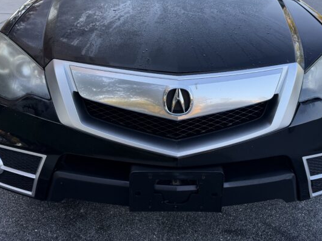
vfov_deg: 38.9
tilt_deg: -18.1
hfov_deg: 51.3
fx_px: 335
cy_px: 68
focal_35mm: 36
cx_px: 171
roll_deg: -0.7
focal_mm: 6.76
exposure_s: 1/445
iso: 100
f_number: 1.78
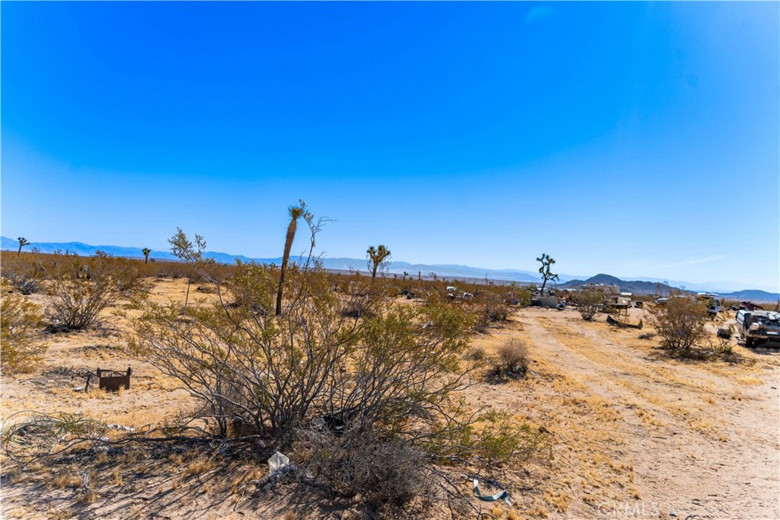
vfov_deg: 46.4
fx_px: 607
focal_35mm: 28
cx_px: 390
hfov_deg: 65.5
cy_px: 260
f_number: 5
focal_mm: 28
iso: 100
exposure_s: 1/1250
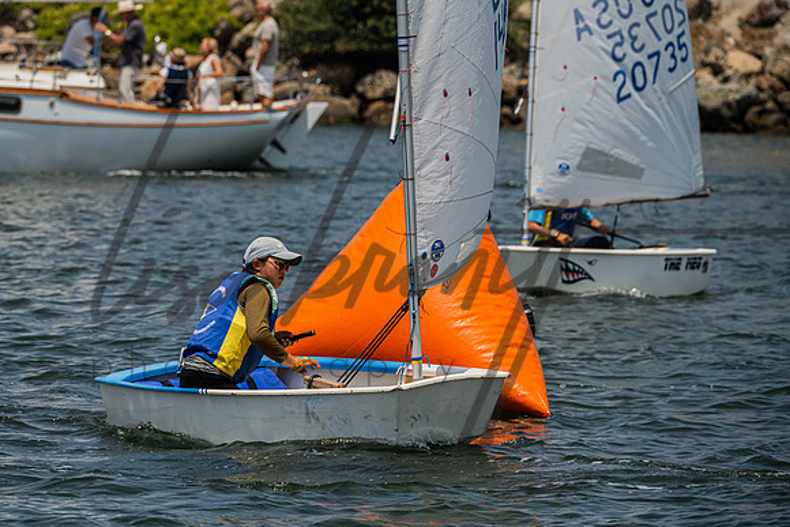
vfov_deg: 4.4
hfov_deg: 6.6
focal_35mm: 313
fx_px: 6863
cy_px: 271
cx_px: 316
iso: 320
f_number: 8
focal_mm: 240
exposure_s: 1/1600
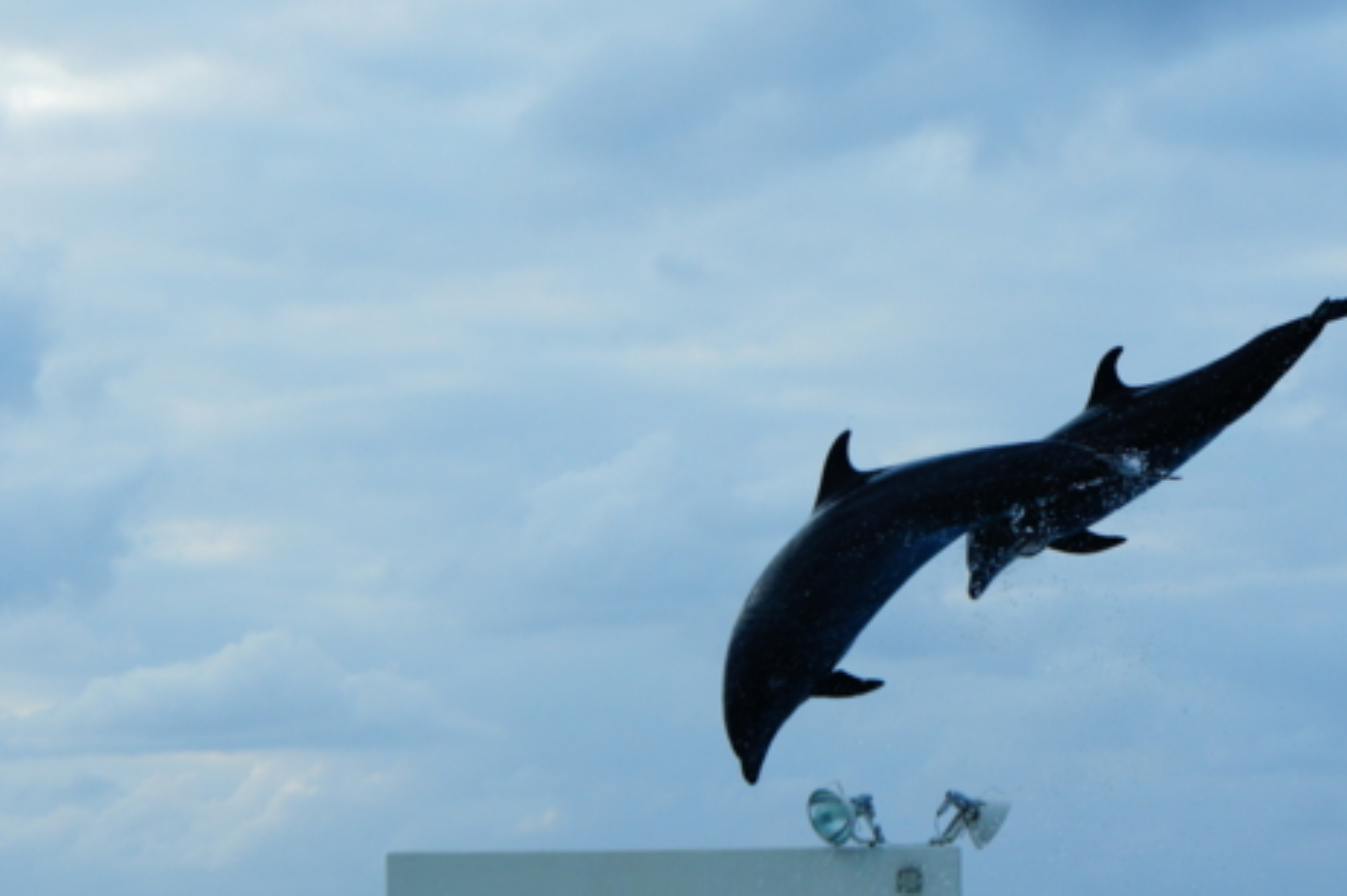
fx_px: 4556
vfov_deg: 11.2
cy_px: 480
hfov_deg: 16.8
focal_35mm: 122
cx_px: 588
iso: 200
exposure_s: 1/160
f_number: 7.1
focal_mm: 47
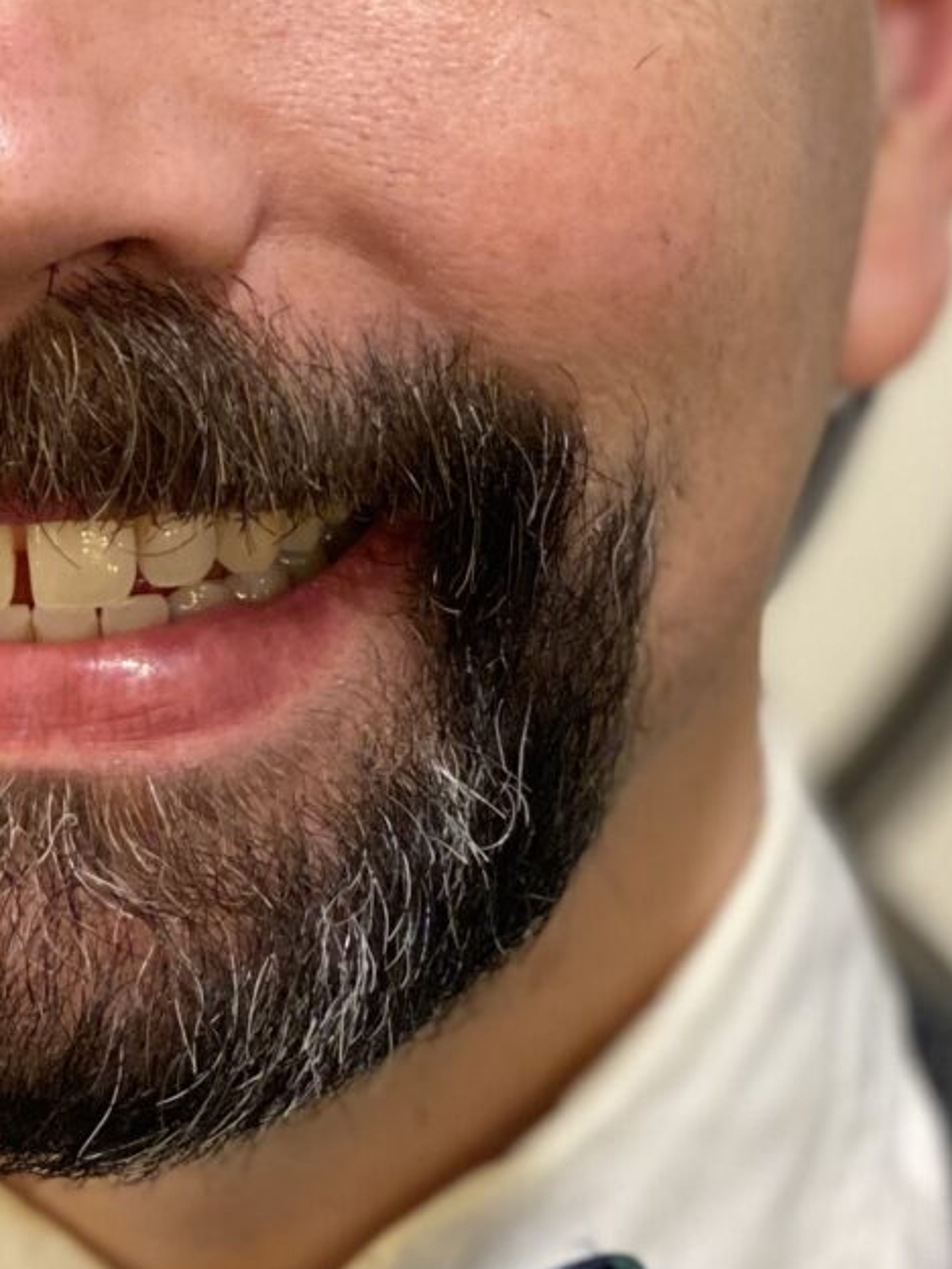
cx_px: 256
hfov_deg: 9.3
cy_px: 399
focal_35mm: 160
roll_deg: -1.2
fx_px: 5867
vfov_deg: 12.3
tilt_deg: -13.8
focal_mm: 6
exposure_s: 1/60
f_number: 2
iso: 160
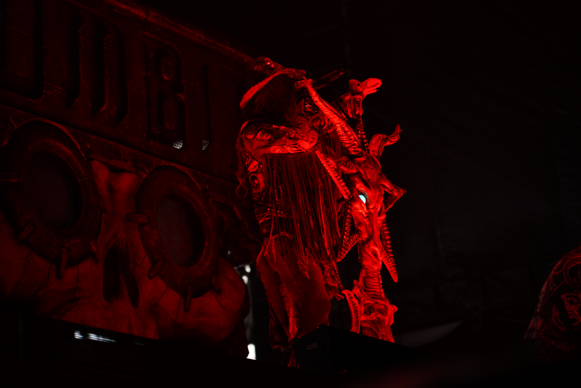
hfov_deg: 19.5
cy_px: 194
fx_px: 1694
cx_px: 290
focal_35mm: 105
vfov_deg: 13.0
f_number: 4
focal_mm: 105
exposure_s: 1/125
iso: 250
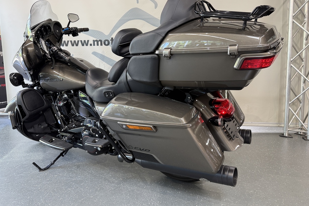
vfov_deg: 49.5
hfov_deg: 69.4
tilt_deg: -5.1
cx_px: 158
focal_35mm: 26
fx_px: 223
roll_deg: +0.8
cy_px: 95
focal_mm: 6.76
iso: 100
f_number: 1.78
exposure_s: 1/50
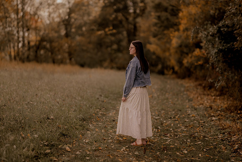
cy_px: 81
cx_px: 121
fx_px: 571
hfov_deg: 23.9
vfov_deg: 16.1
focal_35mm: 85
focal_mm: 85
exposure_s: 1/4000
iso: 200
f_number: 1.4
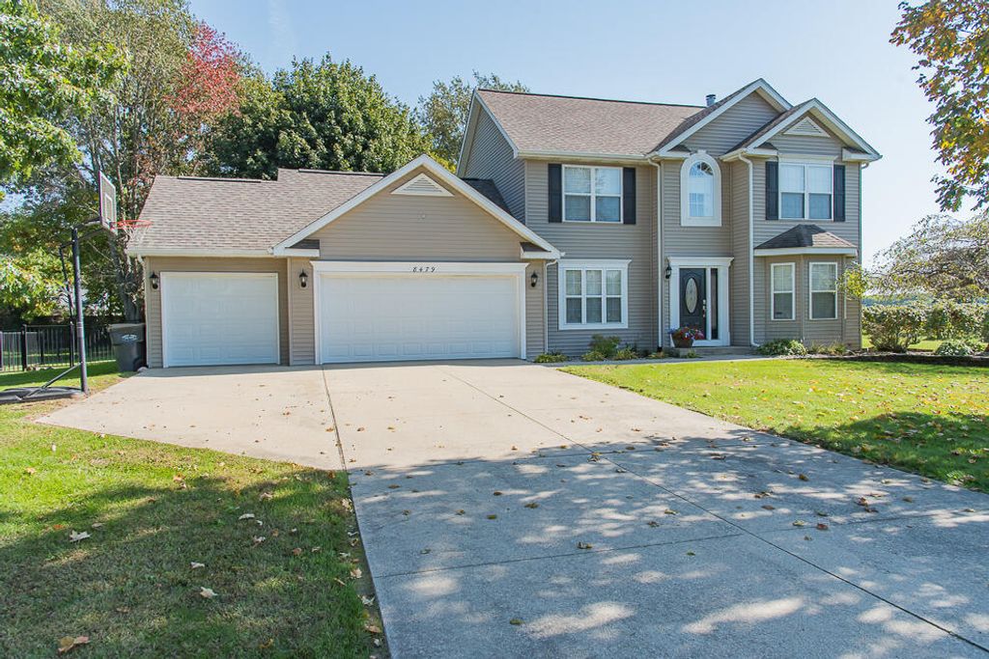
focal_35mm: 24
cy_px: 330
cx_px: 494
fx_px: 659
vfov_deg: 53.1
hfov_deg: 73.7
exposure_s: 1/800
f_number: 8
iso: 500
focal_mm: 24
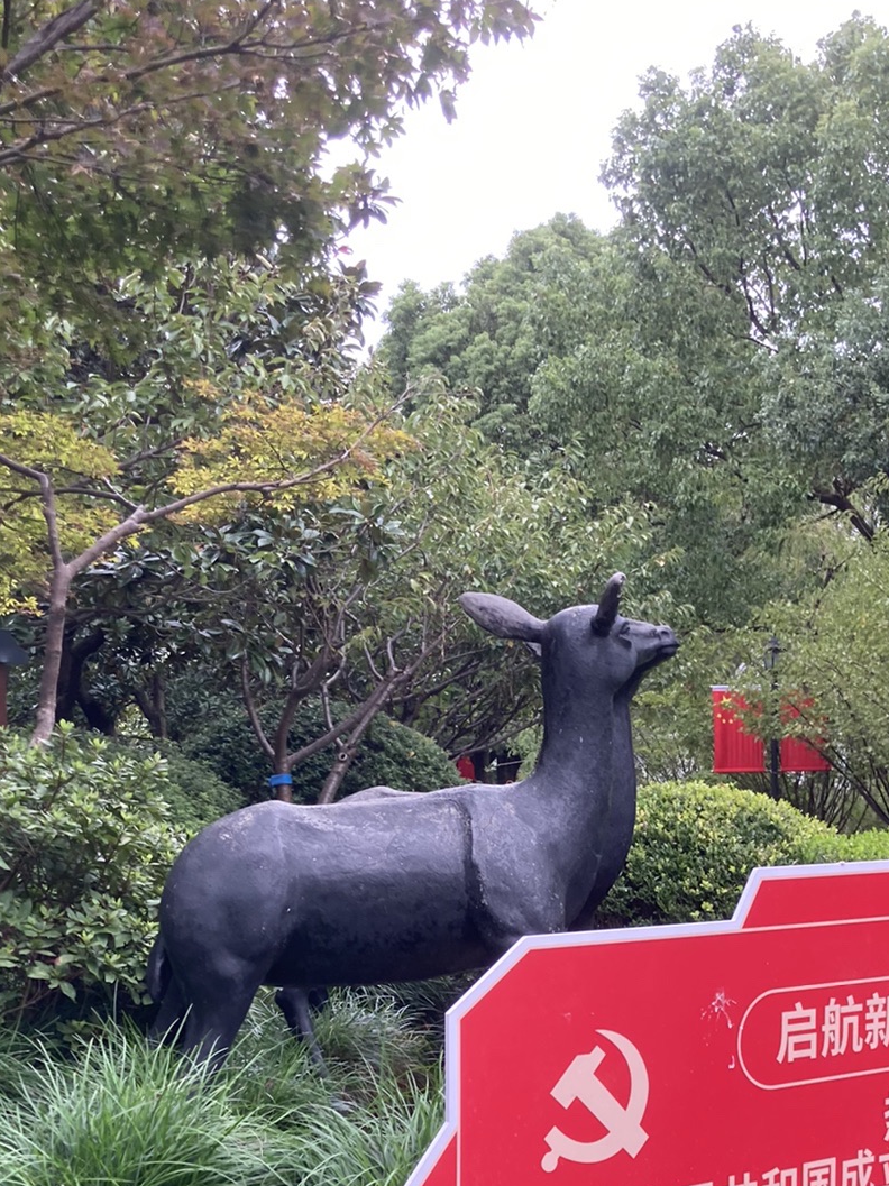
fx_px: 1816
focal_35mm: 53
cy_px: 967
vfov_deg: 34.9
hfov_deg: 27.4
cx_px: 561
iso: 32
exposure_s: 1/121
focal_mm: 3.99
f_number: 1.8
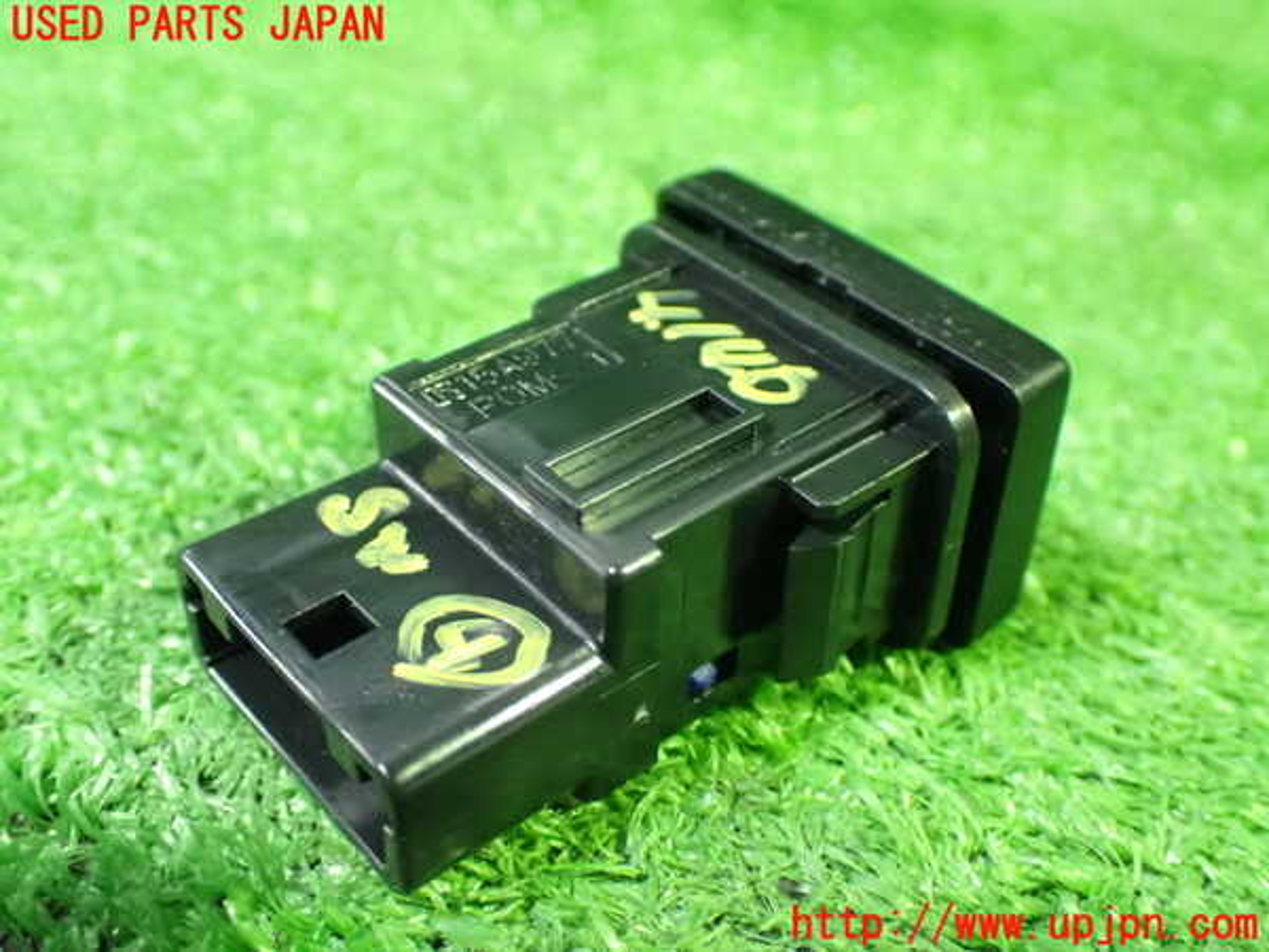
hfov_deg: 45.8
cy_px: 476
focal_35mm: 41
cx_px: 634
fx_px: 1503
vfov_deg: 35.1
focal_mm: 7.31
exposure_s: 1/30
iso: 1600
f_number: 2.8
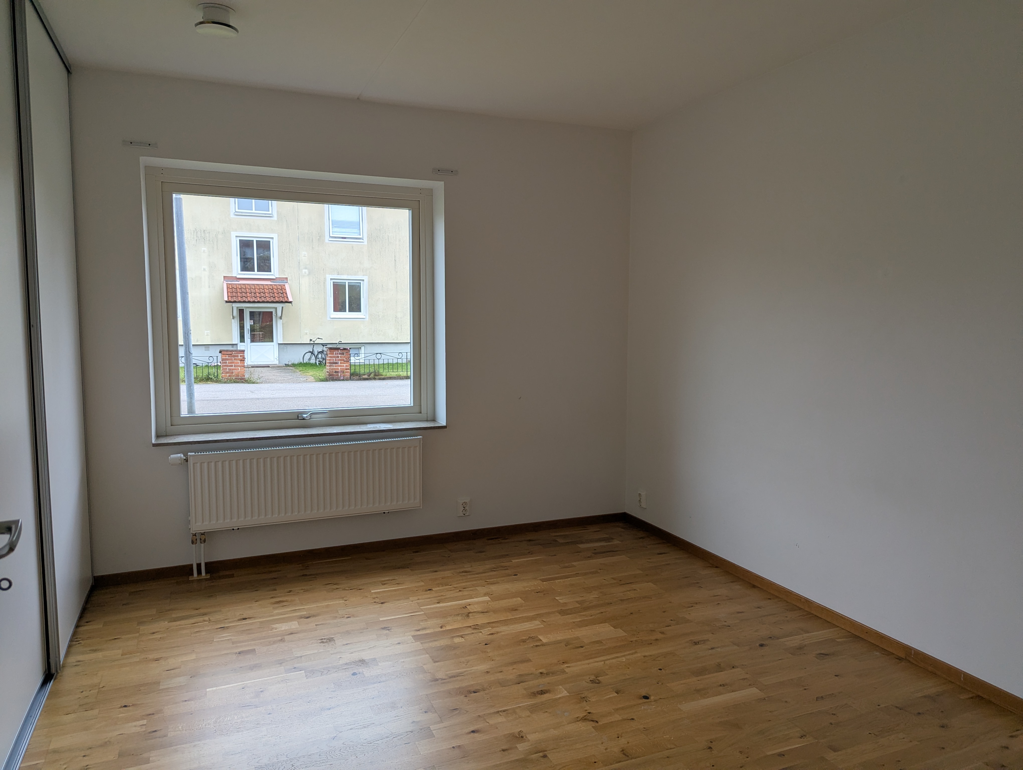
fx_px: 710
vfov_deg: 56.9
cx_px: 512
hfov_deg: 71.5
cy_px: 385
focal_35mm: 24
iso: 62
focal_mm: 6.81
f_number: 1.85
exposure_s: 1/115
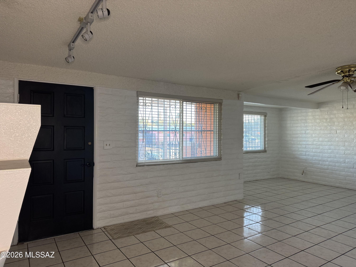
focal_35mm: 24
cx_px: 178
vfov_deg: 56.8
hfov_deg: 71.6
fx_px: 247
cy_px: 134
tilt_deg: +0.2
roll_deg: -0.5
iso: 200
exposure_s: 1/60
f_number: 1.78
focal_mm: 6.76
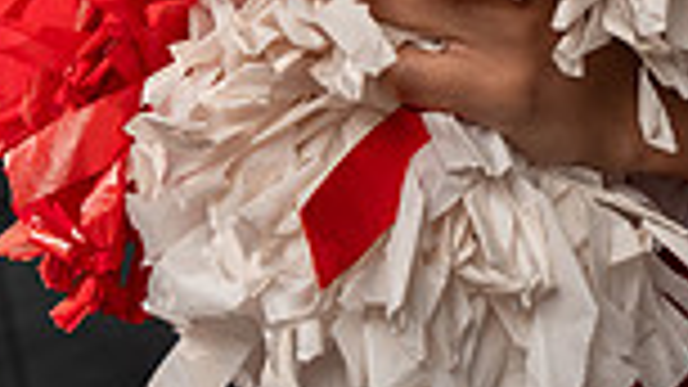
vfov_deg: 7.3
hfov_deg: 13.8
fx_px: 2809
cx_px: 603
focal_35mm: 154
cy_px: -594
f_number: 9
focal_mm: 50
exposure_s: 1/250
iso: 100
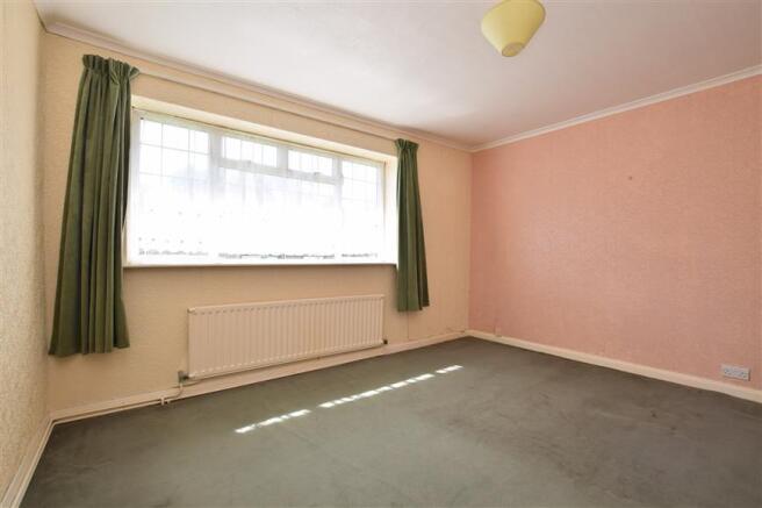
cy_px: 254
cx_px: 381
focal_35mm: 15
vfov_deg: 77.3
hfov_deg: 100.4
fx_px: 317
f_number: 11
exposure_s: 1/15
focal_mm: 10
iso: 100
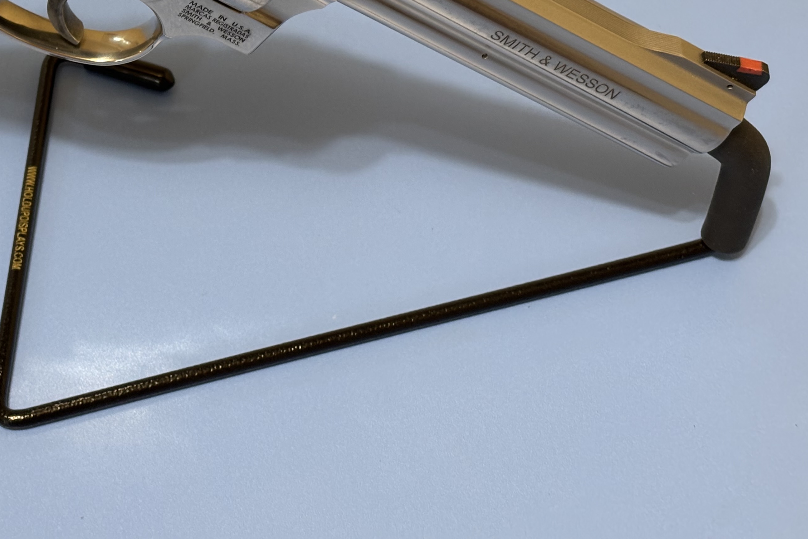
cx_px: 213
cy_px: 70
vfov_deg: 16.1
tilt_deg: -47.5
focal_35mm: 84
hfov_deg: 24.0
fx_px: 1885
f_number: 1.6
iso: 125
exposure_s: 1/40
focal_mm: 5.96
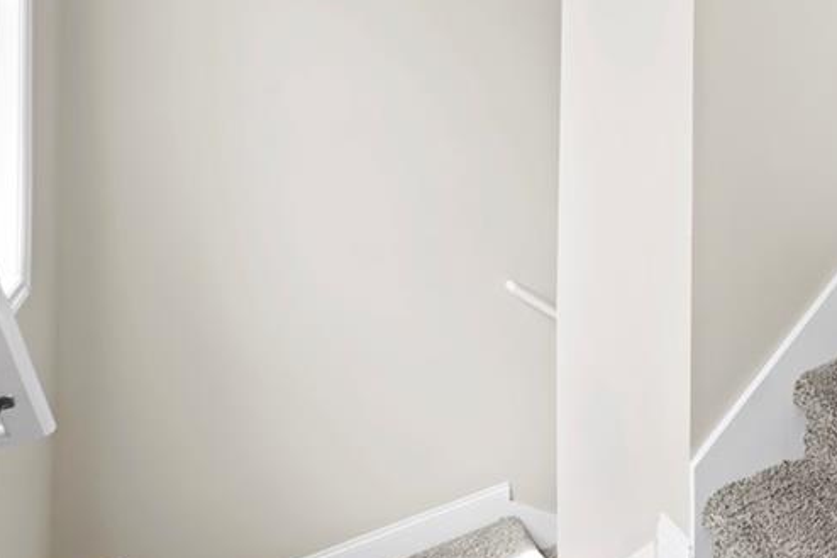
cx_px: 859
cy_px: 47
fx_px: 674
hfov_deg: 50.0
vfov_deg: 41.1
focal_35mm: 29
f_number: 8
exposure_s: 1/3
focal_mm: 14
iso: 400
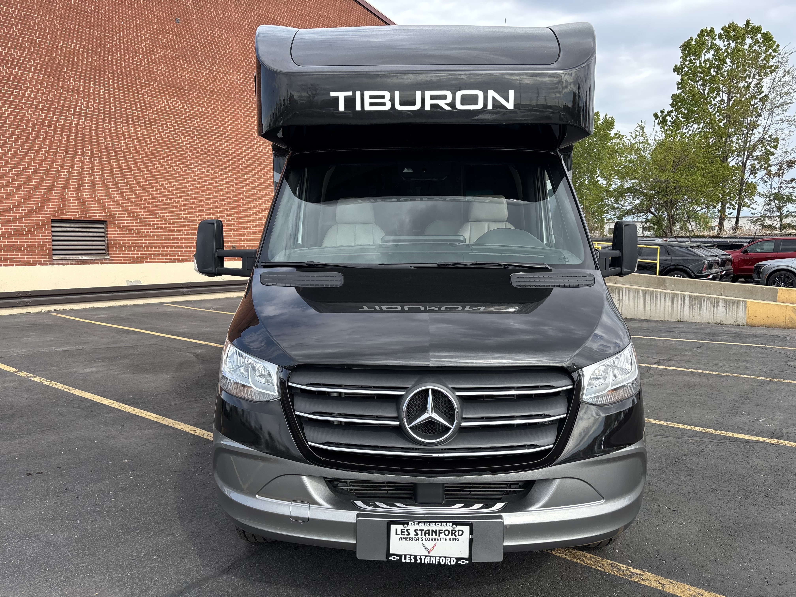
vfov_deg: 53.1
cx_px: 398
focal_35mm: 26
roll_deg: -0.7
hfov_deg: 67.3
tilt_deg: -5.0
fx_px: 598
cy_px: 298
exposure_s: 1/978
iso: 50
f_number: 1.6
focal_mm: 5.96
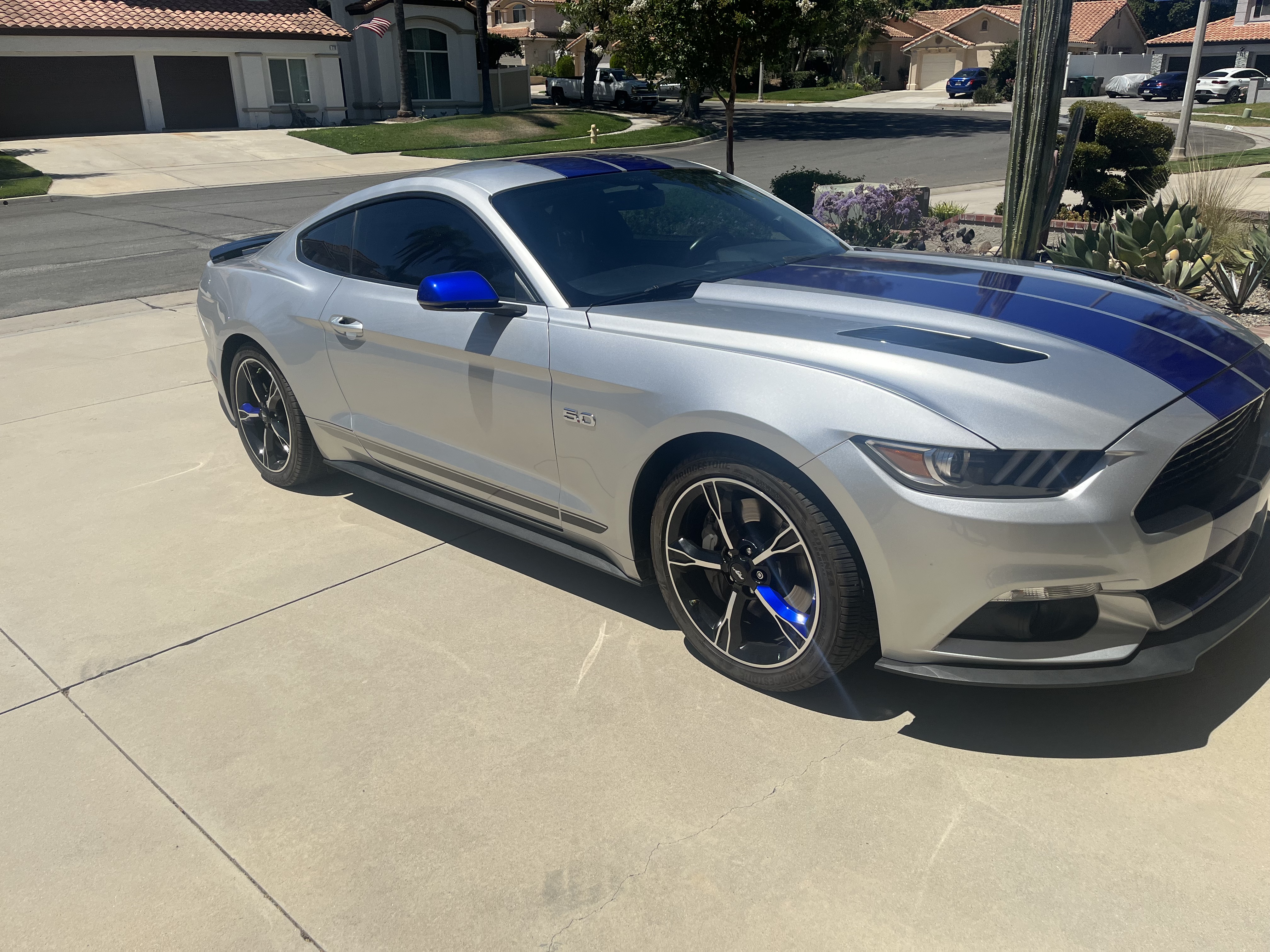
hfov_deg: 67.3
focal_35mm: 26
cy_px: 476
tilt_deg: -21.3
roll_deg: +1.4
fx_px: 954
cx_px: 635
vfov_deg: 53.1
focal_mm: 5.1
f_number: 1.6
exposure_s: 1/6494
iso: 50
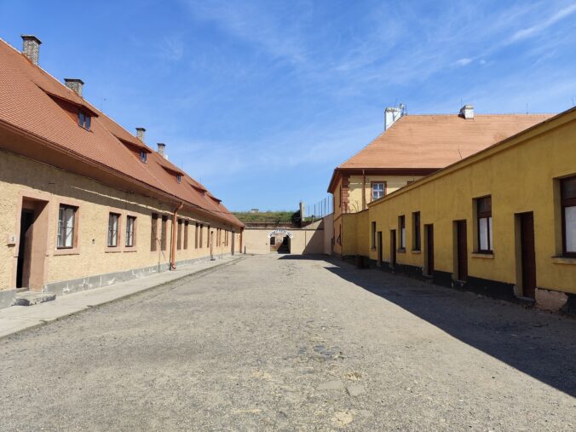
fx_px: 383
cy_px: 216
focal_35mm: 23
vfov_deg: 58.9
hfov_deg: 73.9
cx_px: 288
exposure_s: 1/823
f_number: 1.65
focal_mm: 6.19
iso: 50
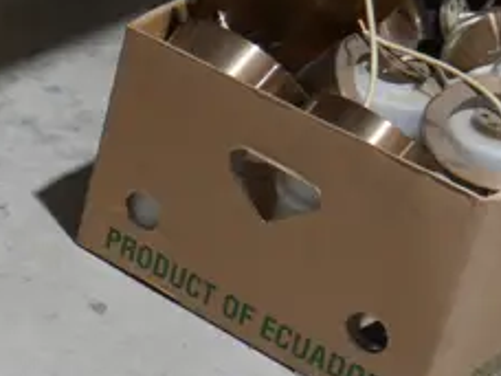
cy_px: 225
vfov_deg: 9.7
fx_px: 2214
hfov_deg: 11.8
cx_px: -444
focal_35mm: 153
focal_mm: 17
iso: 250
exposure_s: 1/60
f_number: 4
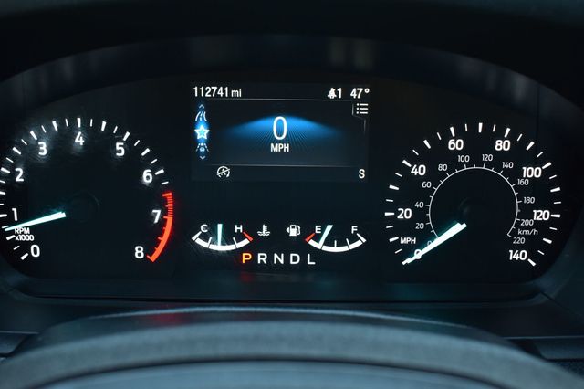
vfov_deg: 31.9
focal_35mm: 42
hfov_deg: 46.4
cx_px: 292
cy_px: 194
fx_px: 681
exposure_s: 1/15
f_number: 6.3
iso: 560
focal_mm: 28
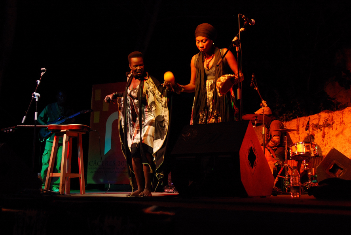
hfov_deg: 43.5
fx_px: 439
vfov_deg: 29.9
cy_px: 110
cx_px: 190
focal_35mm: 45
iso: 400
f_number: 4
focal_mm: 26
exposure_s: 1/50
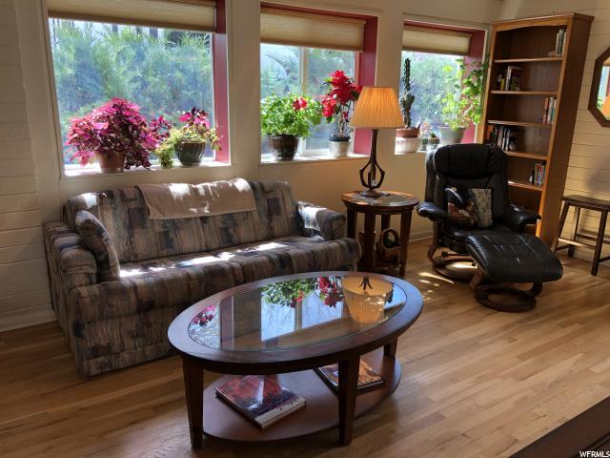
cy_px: 229
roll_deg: -0.2
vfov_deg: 49.7
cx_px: 305
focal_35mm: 28
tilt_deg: -15.1
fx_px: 493
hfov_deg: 63.4
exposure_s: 1/120
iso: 50
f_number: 1.8
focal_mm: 4
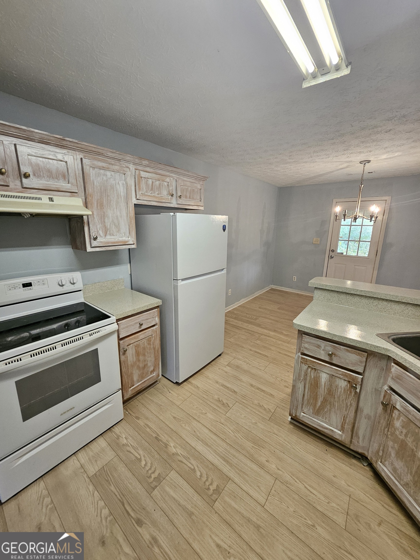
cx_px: 210
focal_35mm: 13
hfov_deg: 89.9
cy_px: 280
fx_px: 210
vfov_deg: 106.2
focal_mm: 1.74
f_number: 2.2
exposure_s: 1/60
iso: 160
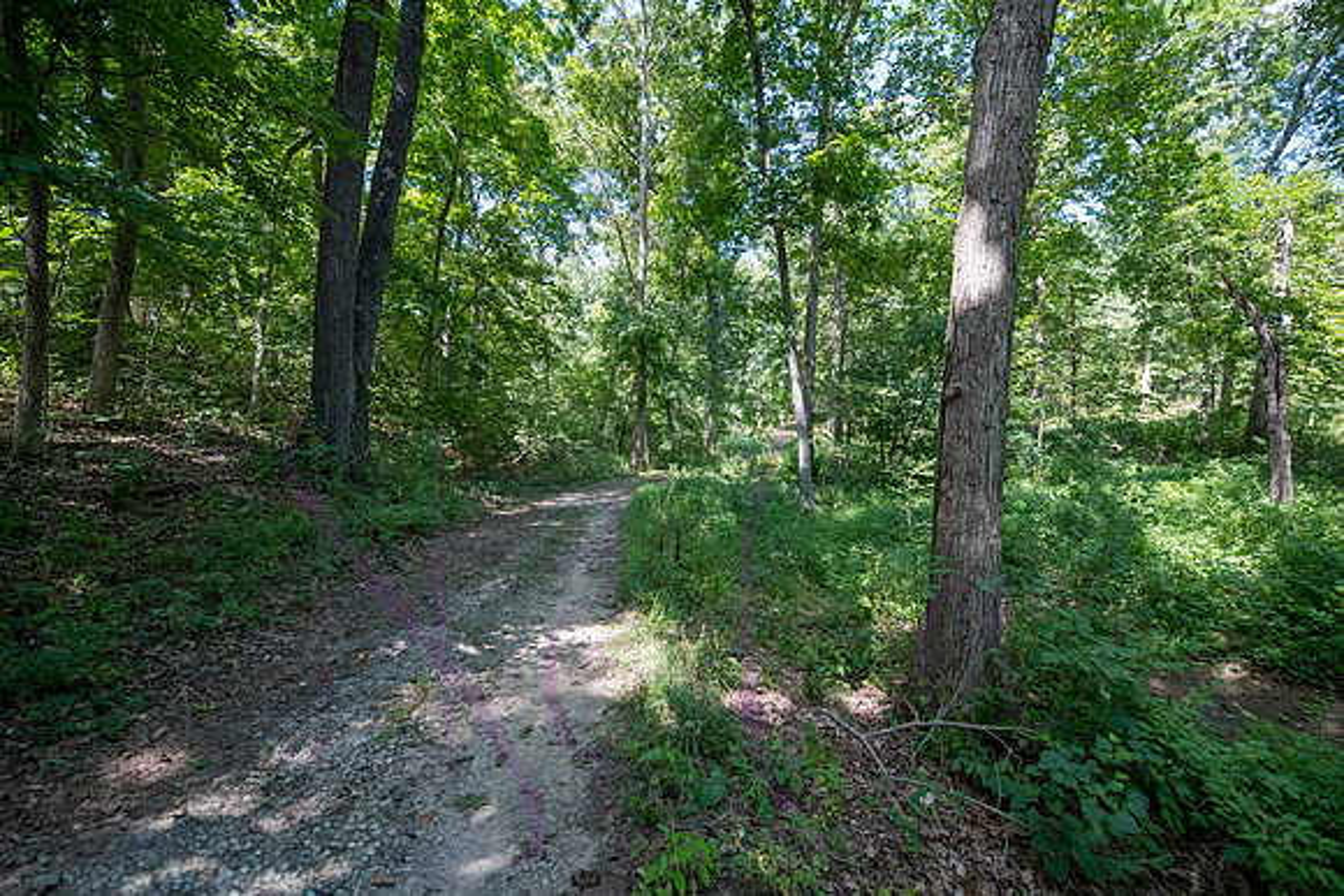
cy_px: 455
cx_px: 682
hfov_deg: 101.3
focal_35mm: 15
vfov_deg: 78.3
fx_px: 551
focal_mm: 14
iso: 320
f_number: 2.8
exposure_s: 1/320
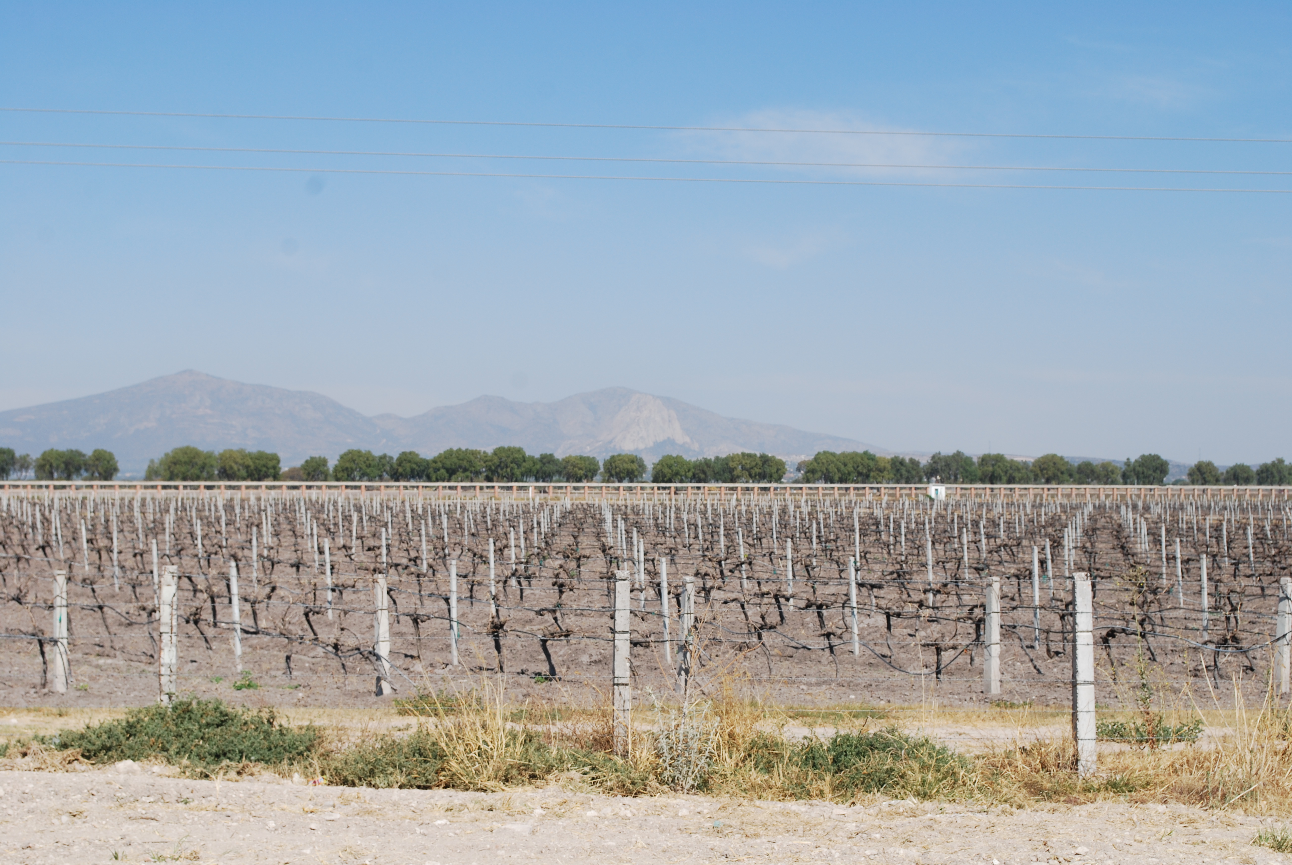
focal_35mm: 63
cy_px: 432
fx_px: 2264
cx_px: 646
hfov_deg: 31.9
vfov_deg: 21.6
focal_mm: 42
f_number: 8
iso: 100
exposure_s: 1/250
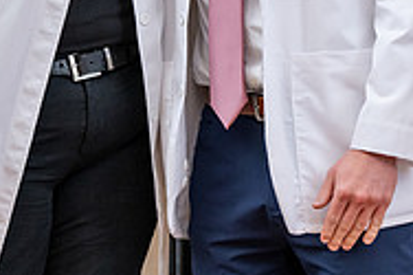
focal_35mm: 371
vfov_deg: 3.7
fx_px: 4252
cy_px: -111
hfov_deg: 5.6
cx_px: 103
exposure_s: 1/200
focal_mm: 120
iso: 1600
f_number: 3.5
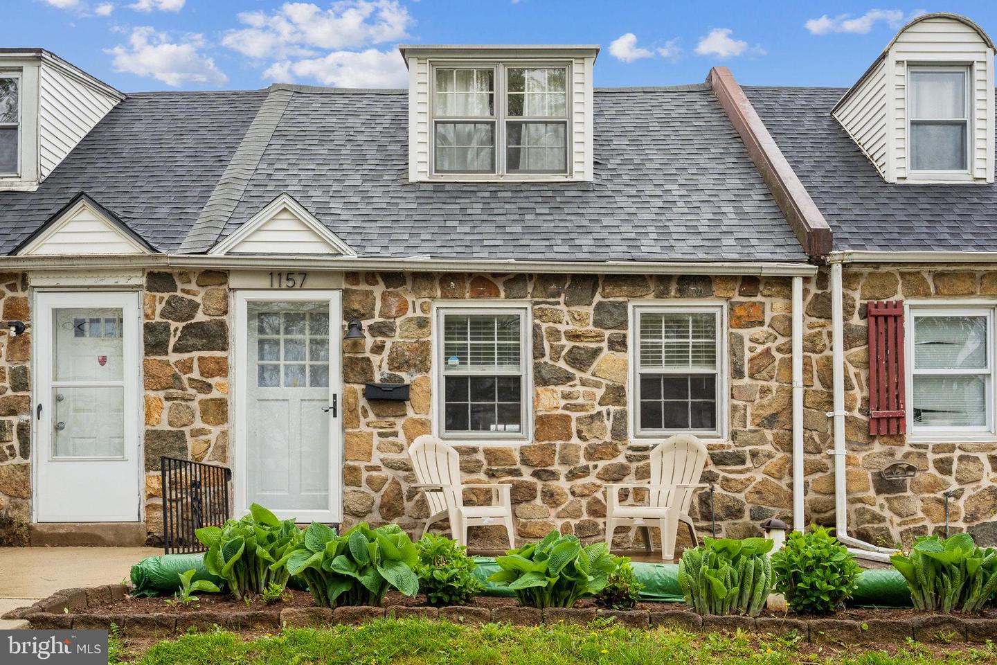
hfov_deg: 54.4
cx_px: 498
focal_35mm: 35
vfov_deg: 37.9
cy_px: 332
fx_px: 969
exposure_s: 1/320
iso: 640
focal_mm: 35
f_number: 11
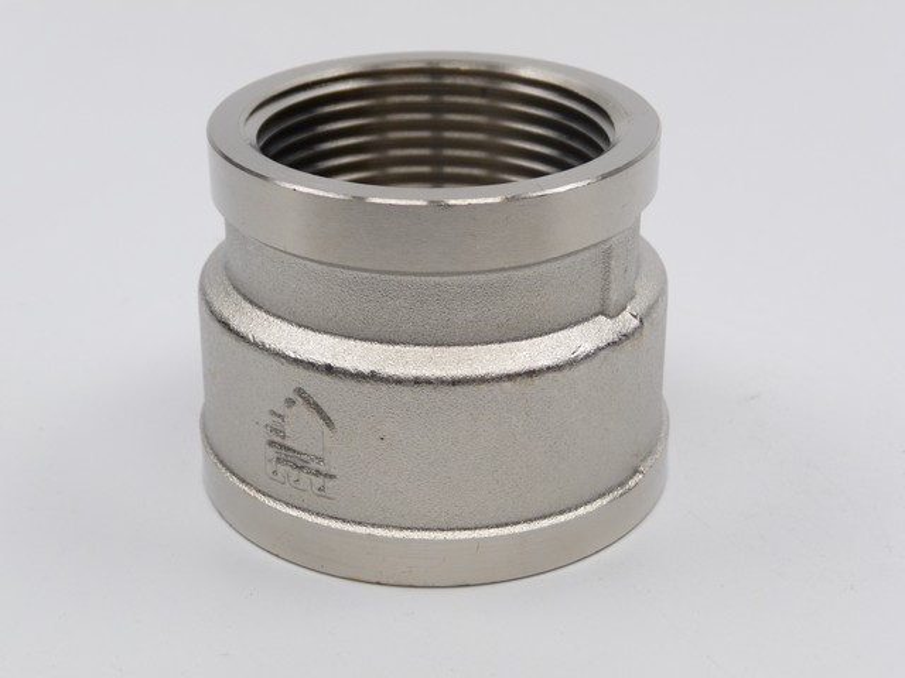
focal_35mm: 62
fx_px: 1621
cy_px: 339
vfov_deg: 23.7
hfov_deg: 31.2
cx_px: 452
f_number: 4.5
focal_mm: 10.5
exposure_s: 1/320
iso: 100
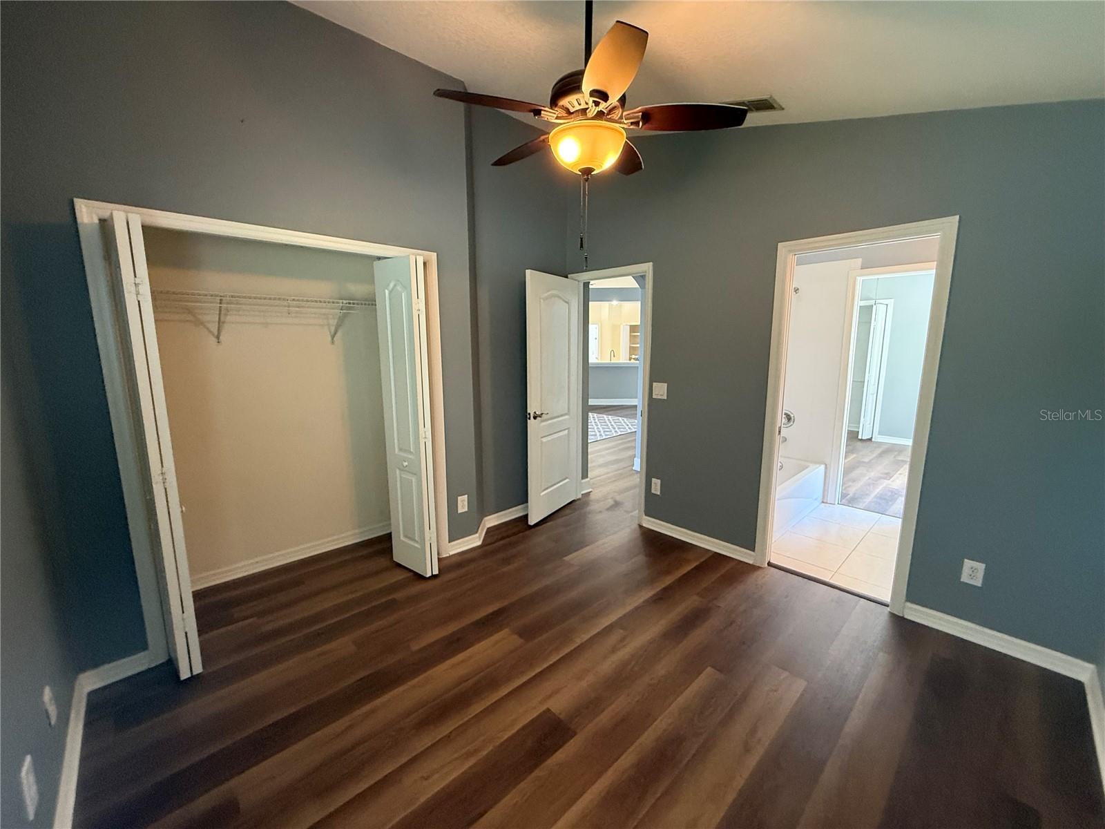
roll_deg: +0.1
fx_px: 447
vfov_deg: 85.7
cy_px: 414
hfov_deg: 102.1
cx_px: 552
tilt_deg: -9.3
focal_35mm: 14
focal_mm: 2.22
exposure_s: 1/60
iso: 500
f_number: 2.2
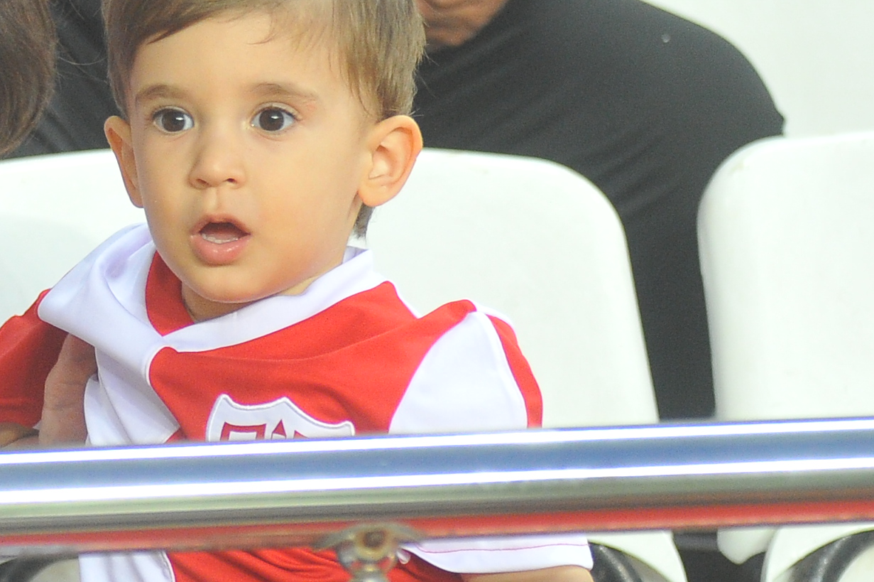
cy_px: 27
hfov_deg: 5.0
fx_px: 10068
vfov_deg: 3.3
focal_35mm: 415
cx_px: -11
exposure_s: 1/400
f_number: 6.3
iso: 2000
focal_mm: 120
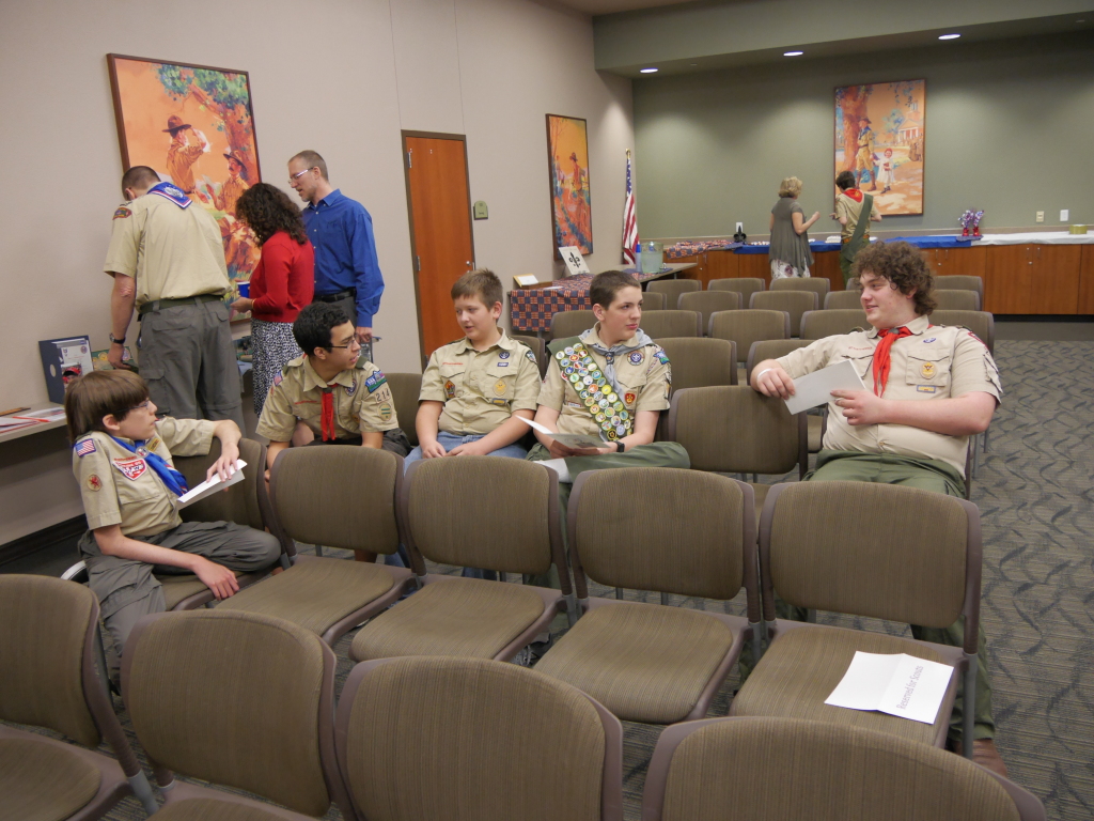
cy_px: 410
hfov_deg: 63.4
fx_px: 885
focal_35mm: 28
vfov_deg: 49.7
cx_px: 547
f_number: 3.5
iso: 1000
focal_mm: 14
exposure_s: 1/60
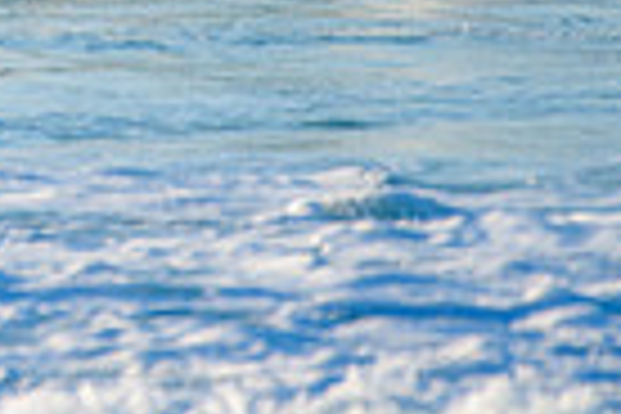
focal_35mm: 2107
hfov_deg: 1.0
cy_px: -421
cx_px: -418
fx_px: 36343
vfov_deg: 0.7
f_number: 5.6
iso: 360
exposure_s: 1/1600
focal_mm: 500
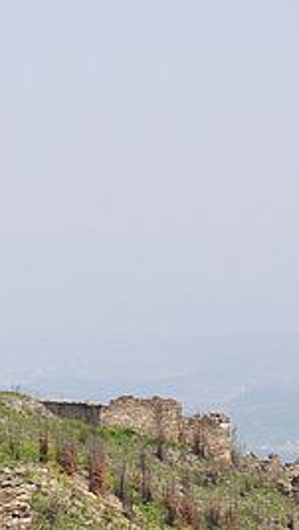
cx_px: -55
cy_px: 382
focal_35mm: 157
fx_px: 2210
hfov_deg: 7.7
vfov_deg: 13.7
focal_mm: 34
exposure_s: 1/1600
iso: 400
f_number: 5.6
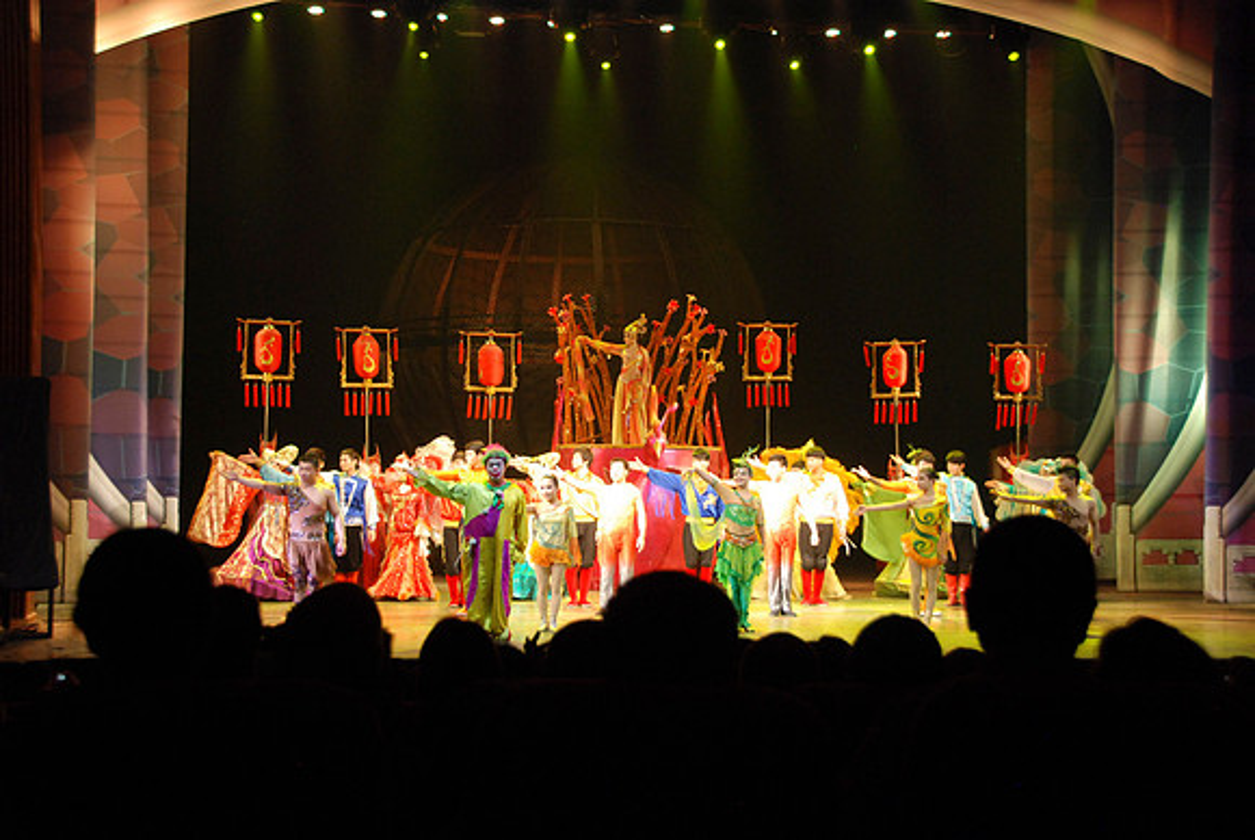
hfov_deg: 36.8
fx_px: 1884
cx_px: 628
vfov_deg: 25.1
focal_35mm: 54
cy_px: 420
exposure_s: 1/40
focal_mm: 36
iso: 1000
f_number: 4.2
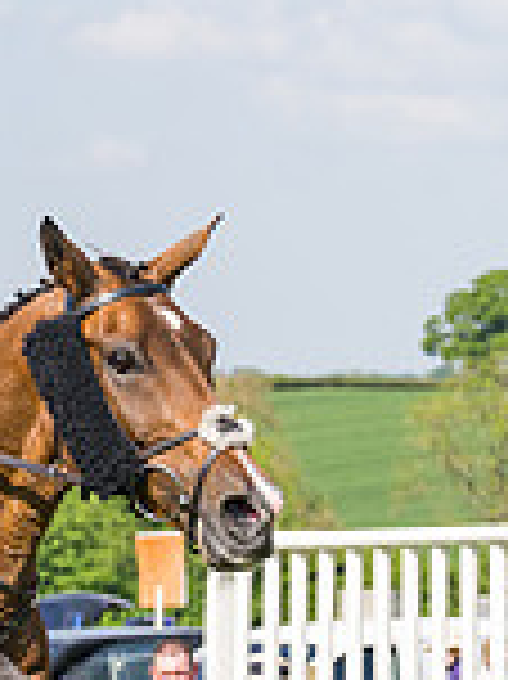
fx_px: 6016
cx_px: -466
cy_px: 653
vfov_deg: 6.4
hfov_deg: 4.8
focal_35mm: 307
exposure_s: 1/1600
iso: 400
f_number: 5
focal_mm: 70
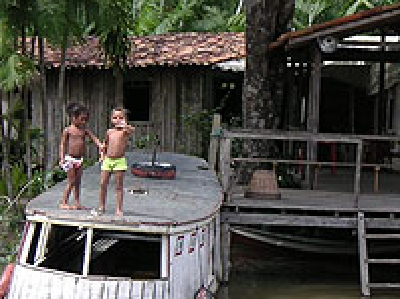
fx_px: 1339
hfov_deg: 17.0
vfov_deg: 12.7
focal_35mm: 116
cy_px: 143
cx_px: 246
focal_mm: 8
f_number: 3
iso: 50
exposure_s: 1/350
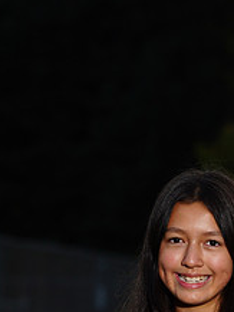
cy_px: 401
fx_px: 4835
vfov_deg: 3.7
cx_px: 195
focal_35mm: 537
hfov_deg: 2.8
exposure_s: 1/200
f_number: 9
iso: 200
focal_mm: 209
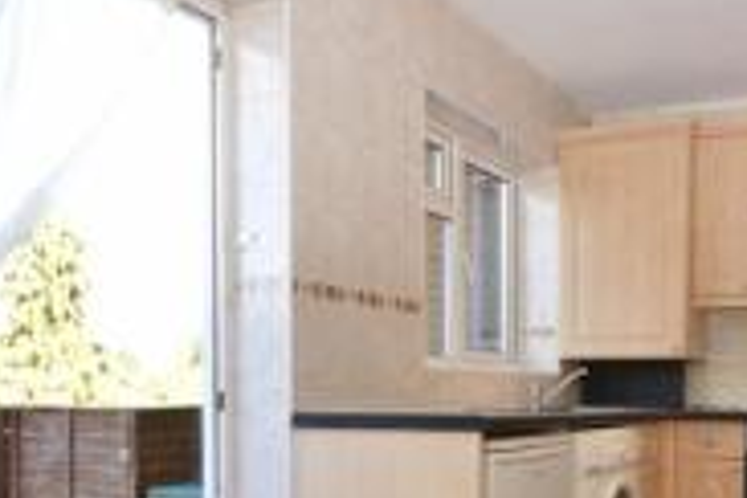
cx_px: 616
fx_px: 809
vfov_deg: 33.1
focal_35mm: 39
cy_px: 410
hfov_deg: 46.5
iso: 400
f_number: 5
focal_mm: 10
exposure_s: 1/100
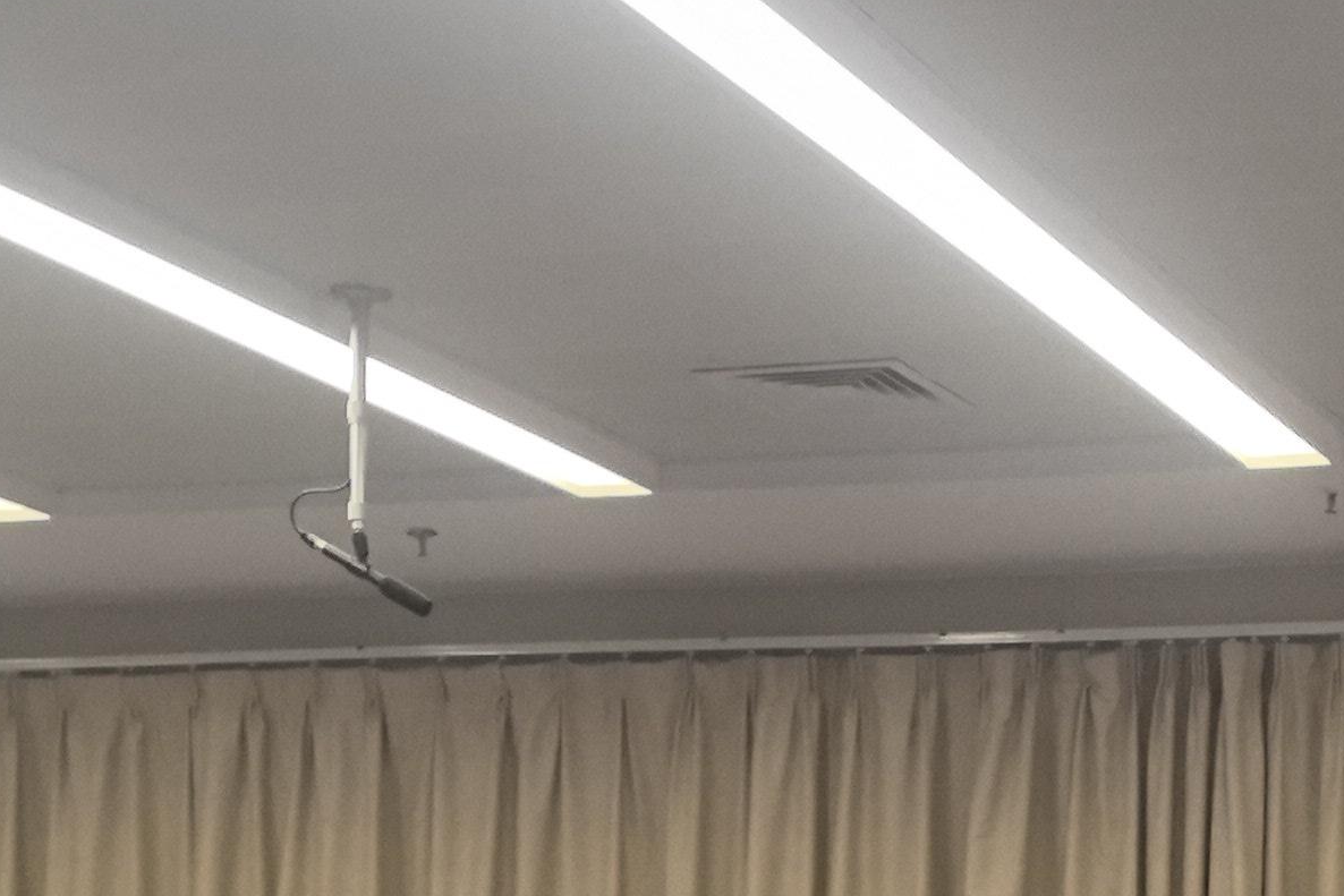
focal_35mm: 97
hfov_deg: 20.8
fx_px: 3622
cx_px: 1096
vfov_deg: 13.2
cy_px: 1403
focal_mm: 8.5
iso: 250
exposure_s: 1/100
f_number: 2
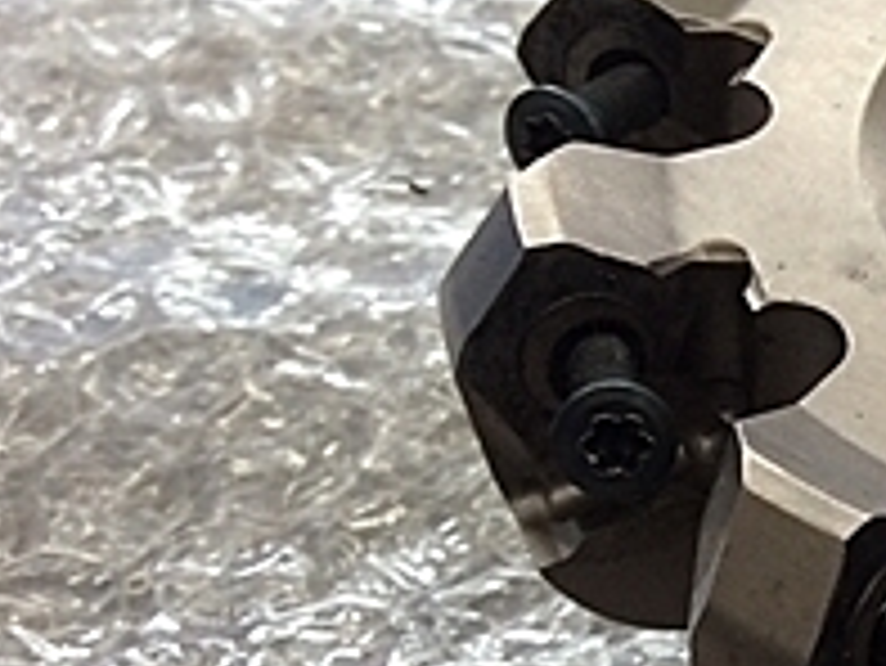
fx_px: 2664
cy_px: 706
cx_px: 1088
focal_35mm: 104
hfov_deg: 17.9
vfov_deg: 14.0
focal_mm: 3.3
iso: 32
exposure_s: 1/40
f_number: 2.4
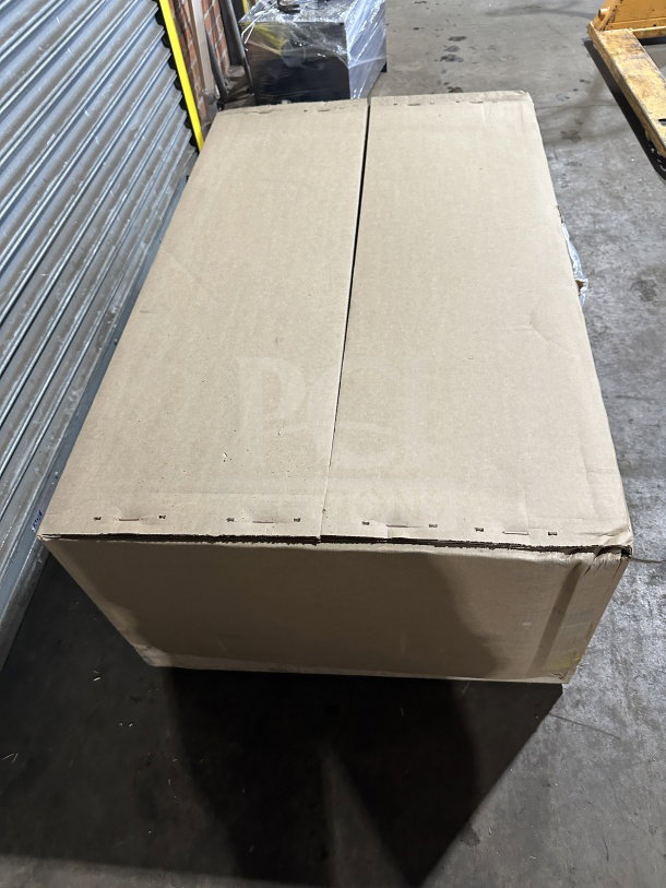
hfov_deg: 56.8
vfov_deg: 71.6
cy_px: 444
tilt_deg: -50.7
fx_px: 616
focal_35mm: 24
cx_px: 333
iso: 320
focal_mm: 6.86
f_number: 1.78
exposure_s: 1/60
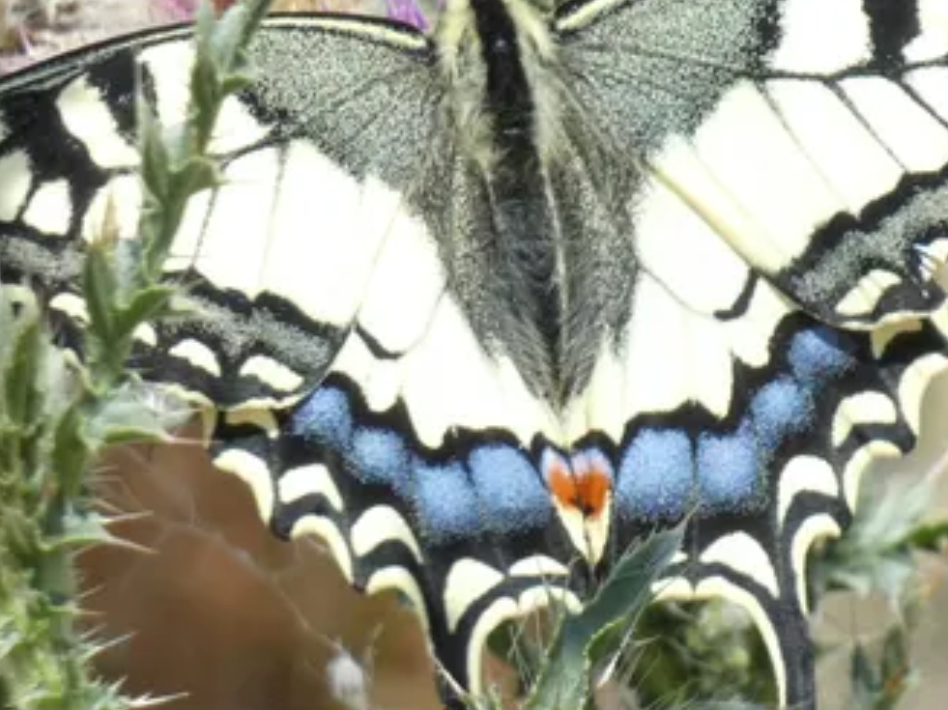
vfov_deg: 2.2
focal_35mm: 685
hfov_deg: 2.9
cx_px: 525
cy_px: 264
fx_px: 18753
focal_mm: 62.7
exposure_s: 1/200
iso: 80
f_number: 5.6
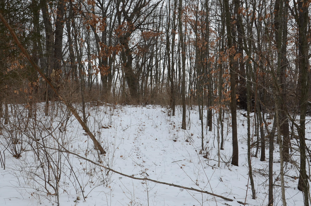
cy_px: 114
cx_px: 150
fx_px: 379
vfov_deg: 30.4
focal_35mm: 44
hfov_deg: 44.6
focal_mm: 24
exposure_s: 1/250
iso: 100
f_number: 8
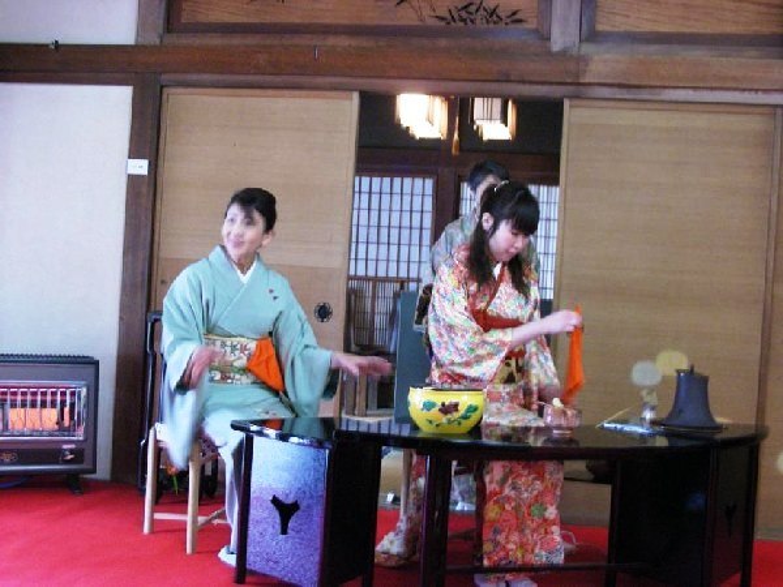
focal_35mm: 48
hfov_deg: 39.7
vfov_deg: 30.3
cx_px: 392
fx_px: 1086
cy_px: 294
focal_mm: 8
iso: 285
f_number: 3.5
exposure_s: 1/8
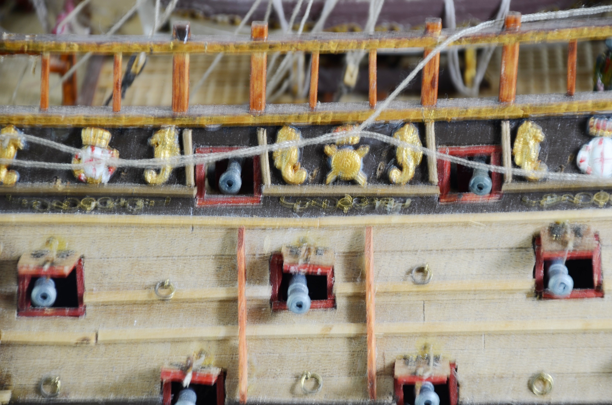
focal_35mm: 202
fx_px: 3435
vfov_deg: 6.8
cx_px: 306
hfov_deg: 10.2
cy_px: 202
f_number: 5.6
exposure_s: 1/13
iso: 100
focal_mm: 135
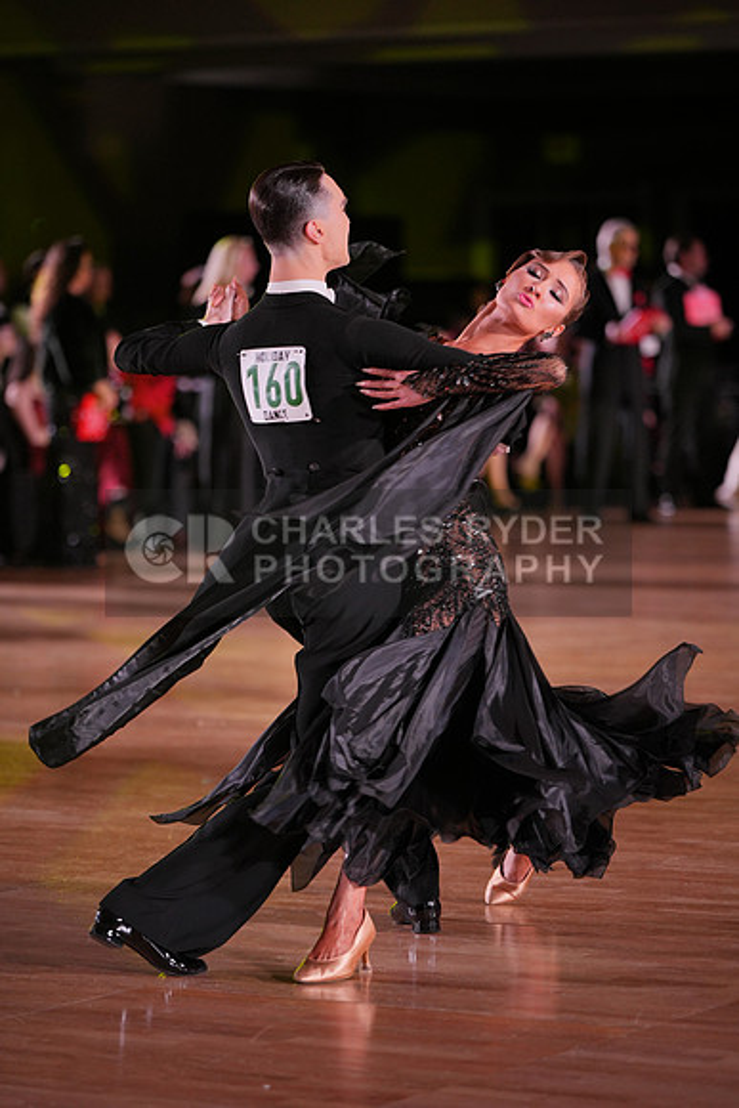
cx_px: 370
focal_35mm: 139
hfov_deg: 9.9
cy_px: 554
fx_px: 4277
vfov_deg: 14.8
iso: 800
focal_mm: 139
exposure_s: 1/400
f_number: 2.8
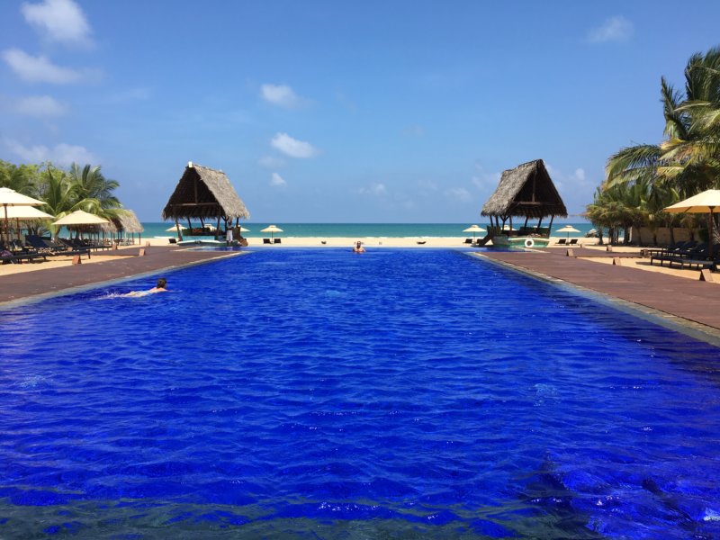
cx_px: 360
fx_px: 603
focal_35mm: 29
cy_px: 270
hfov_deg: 61.7
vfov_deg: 48.2
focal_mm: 4.15
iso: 25
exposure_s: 1/1570
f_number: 2.2
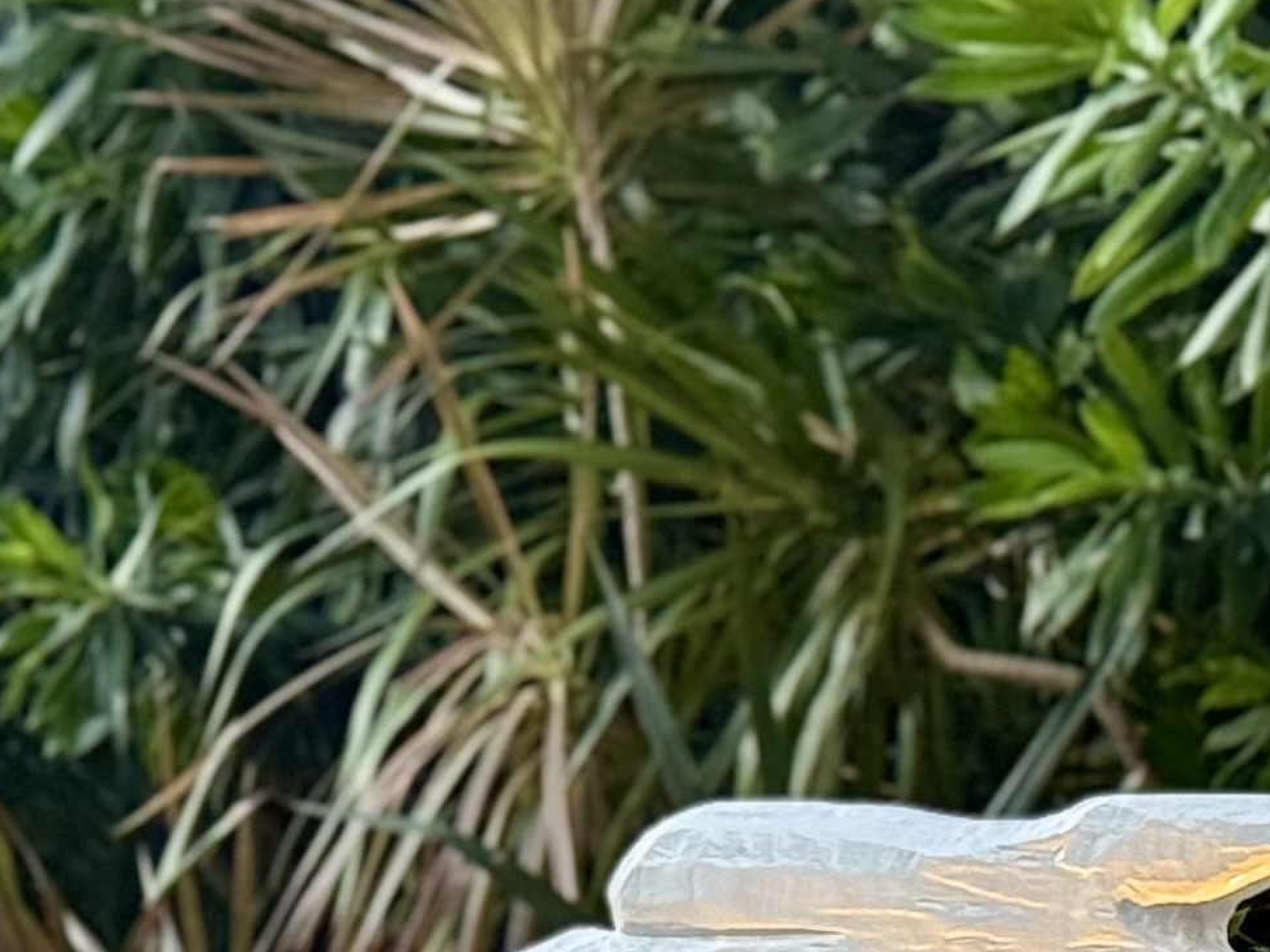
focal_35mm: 199
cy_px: 776
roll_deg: -1.0
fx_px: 7298
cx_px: 235
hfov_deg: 9.9
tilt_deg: +4.2
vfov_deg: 7.4
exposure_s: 1/40
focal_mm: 6.76
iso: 500
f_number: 1.78
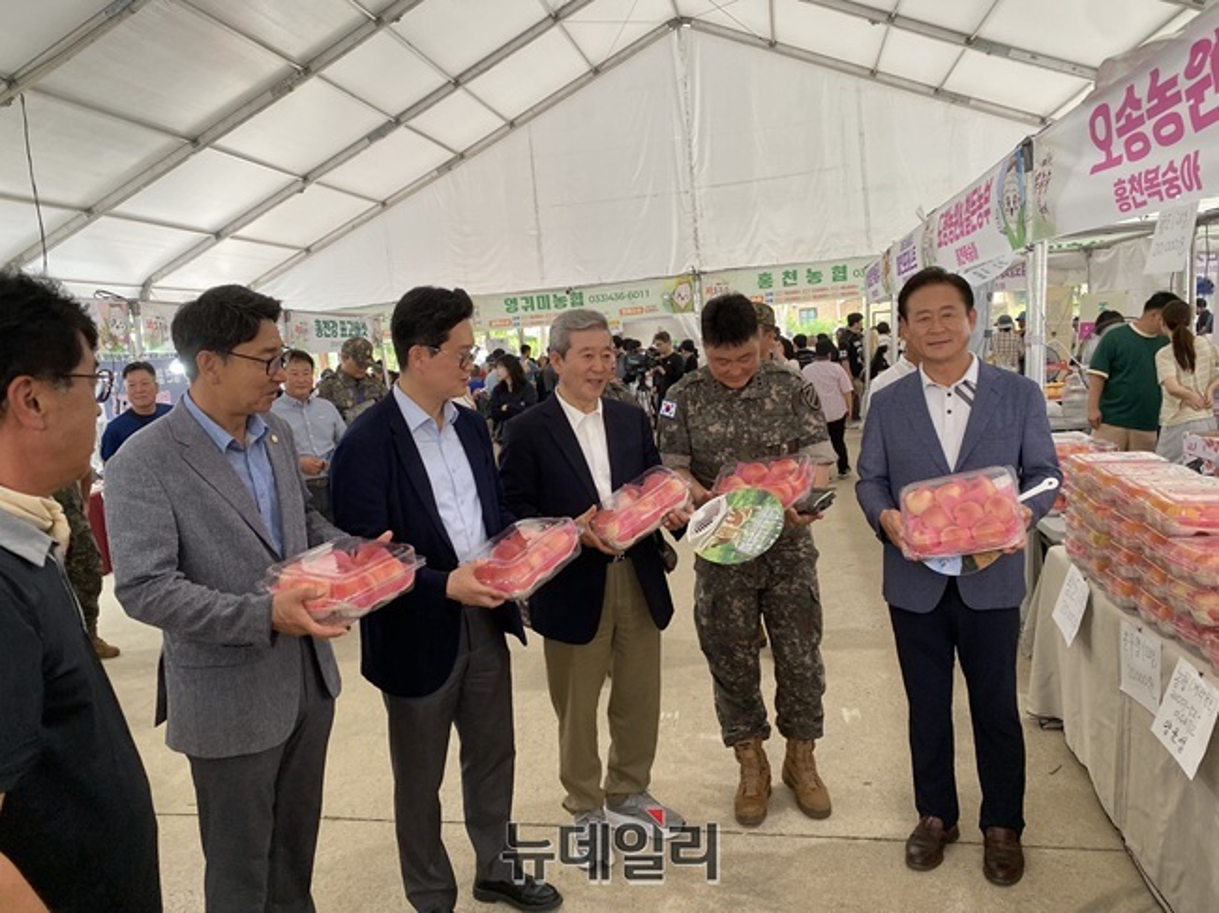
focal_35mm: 26
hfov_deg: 67.3
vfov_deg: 53.0
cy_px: 456
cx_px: 610
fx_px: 915
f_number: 1.8
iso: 100
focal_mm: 4.25
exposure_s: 1/121
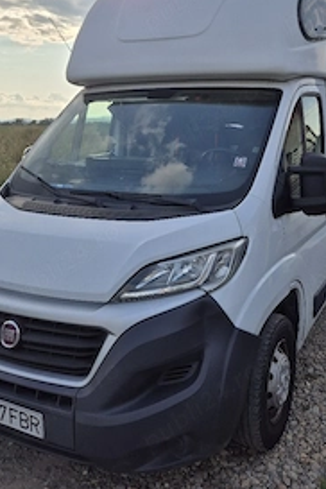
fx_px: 475
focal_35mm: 35
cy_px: 149
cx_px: 236
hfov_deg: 37.1
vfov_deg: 53.0
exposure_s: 1/2500
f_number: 1.8
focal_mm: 5.4
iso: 25
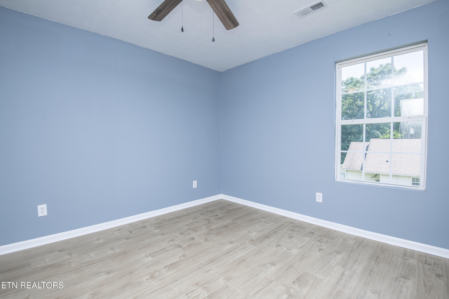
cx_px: 224
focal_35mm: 16
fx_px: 200
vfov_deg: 73.7
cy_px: 150
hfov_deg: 96.7
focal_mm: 16
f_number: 9
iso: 400
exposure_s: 1/250
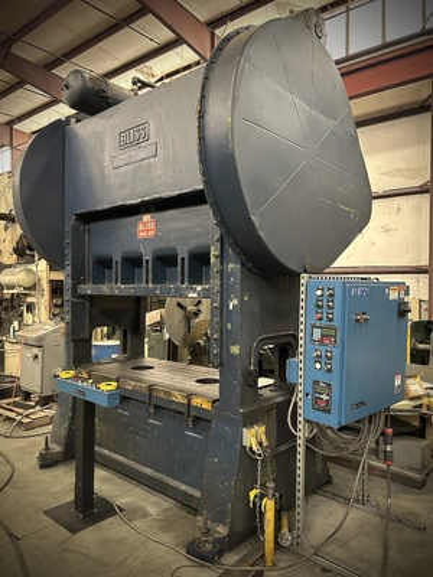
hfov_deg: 53.1
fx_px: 434
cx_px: 216
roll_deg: -0.1
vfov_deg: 67.3
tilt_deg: -0.2
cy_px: 288
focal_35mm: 26
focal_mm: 5.7
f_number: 1.5
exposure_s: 1/40
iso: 400
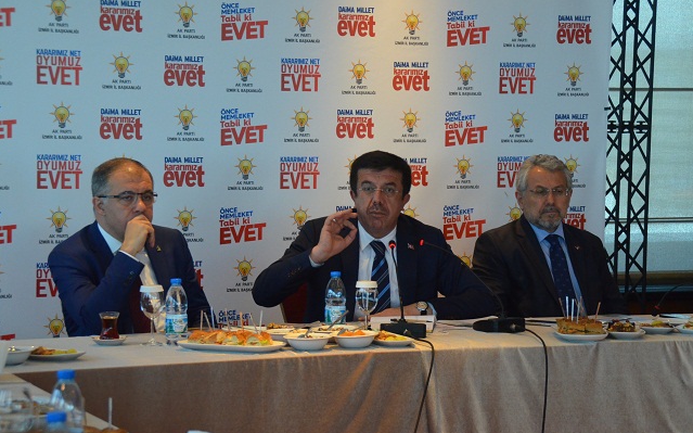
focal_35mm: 101
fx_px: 1907
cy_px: 211
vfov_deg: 12.9
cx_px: 346
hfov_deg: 20.6
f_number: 5.3
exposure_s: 1/125
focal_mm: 66
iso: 2800
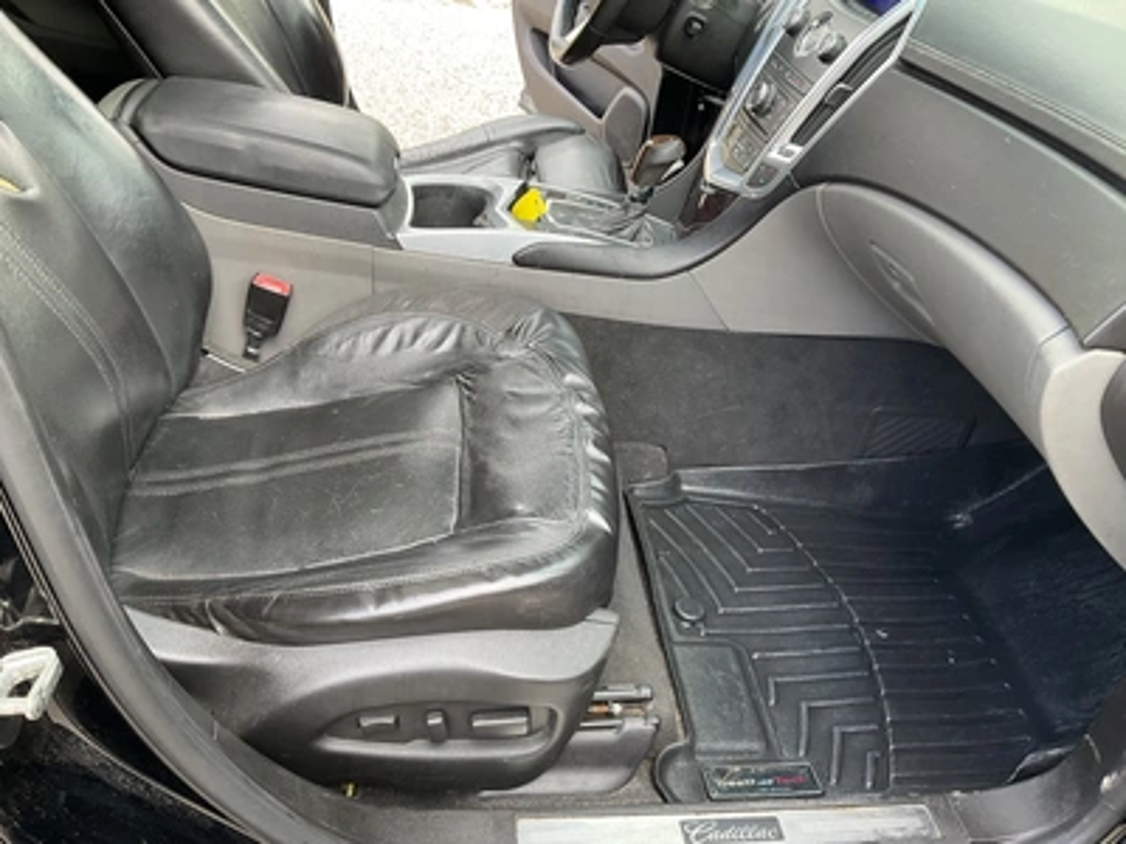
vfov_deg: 48.2
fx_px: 943
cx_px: 563
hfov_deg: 61.7
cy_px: 422
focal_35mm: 29
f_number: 1.8
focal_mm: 3
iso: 50
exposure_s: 1/122
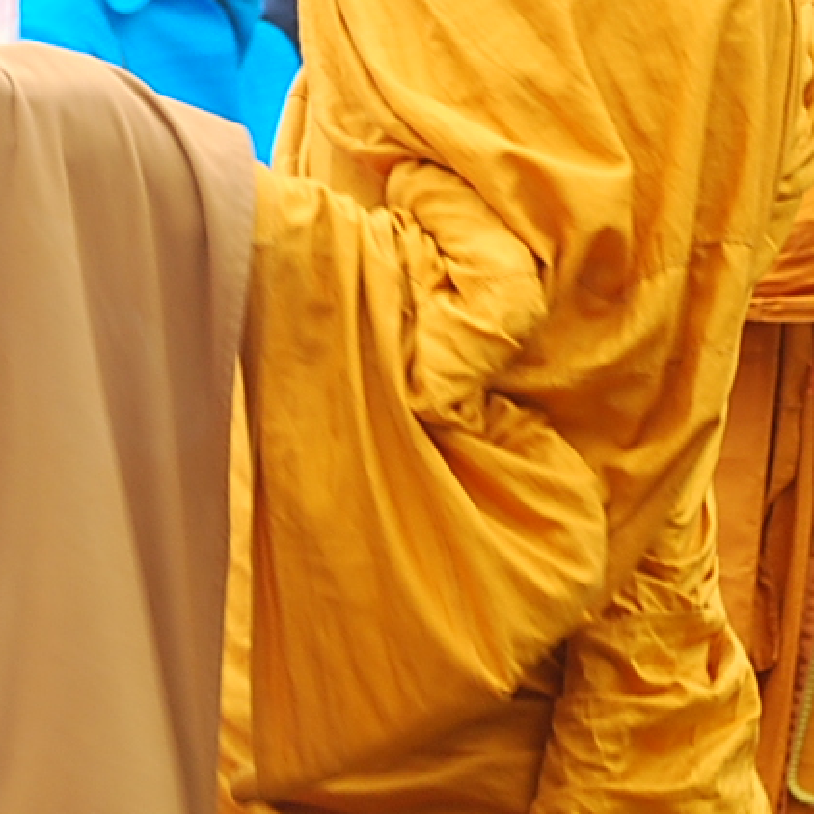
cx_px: -106
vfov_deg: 6.2
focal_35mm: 281
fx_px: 7476
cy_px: 210
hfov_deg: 6.2
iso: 200
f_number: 5.6
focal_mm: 48
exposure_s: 1/40
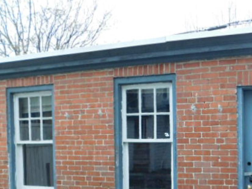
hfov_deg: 45.6
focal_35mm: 40
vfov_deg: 35.4
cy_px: 135
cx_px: 180
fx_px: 291
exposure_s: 1/30
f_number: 3
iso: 360
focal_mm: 4
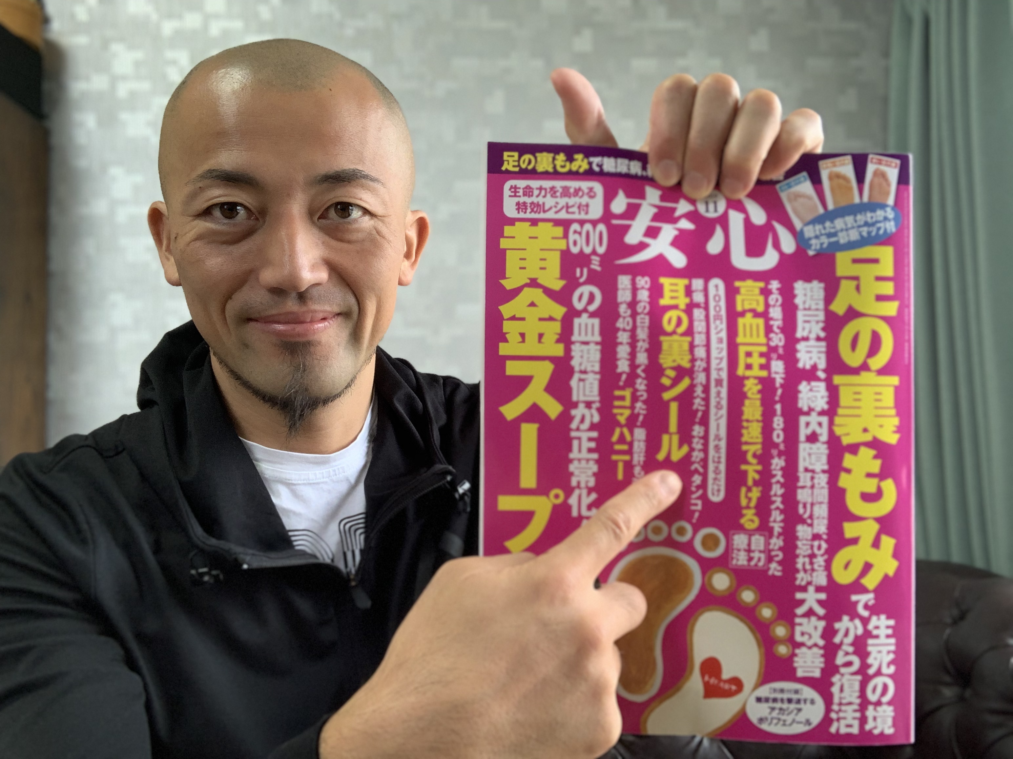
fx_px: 936
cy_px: 380
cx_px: 506
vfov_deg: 44.2
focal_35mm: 32
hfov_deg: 56.8
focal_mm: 2.87
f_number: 2.2
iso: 125
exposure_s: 1/60
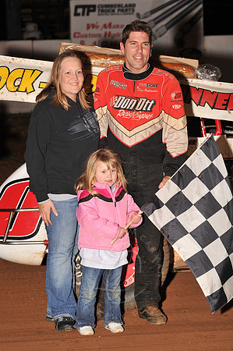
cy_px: 176
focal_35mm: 105
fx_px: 1022
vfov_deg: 19.5
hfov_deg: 13.0
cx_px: 116
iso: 640
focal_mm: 105
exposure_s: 1/320
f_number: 6.3
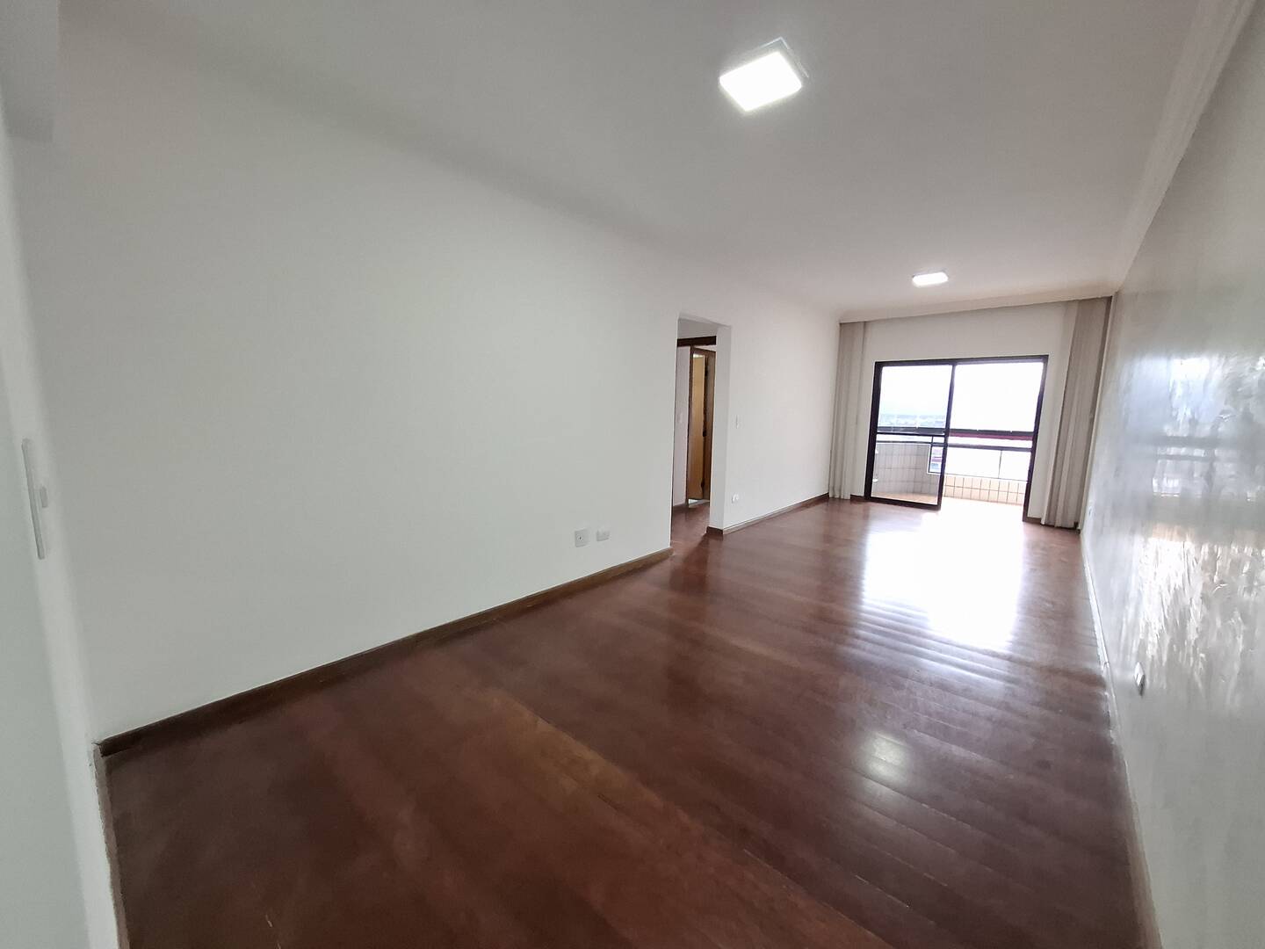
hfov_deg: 106.2
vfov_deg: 89.9
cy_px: 474
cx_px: 632
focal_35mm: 13
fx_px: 475
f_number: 2.2
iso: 200
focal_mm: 1.74
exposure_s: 1/40
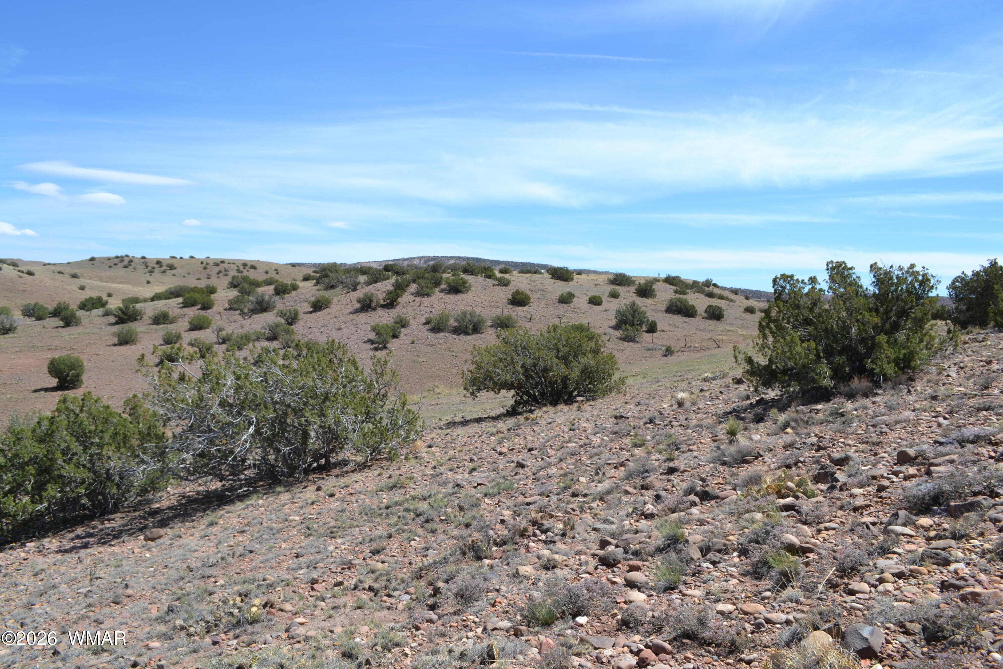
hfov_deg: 67.4
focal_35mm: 27
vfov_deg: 47.9
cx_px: 502
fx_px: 752
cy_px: 334
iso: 100
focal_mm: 18
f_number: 8
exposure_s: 1/250
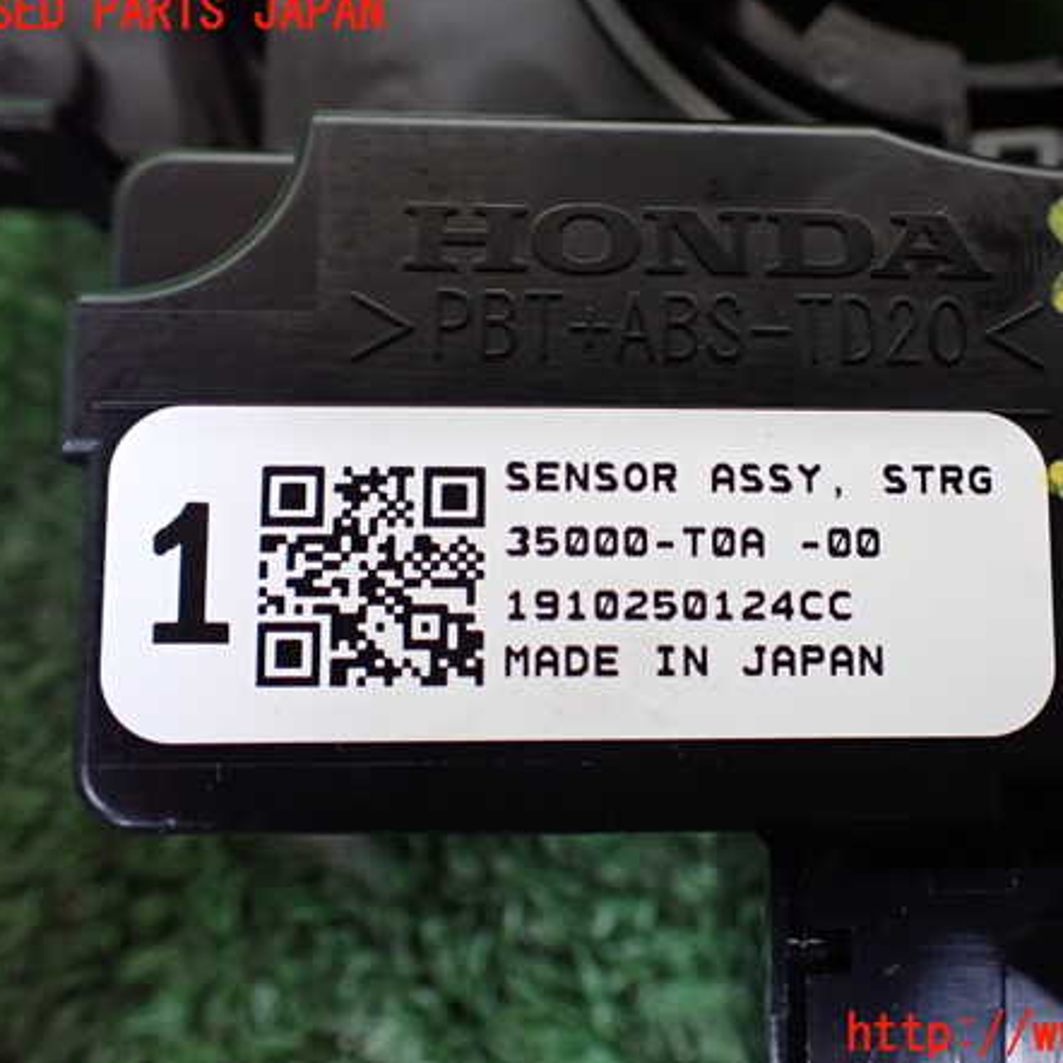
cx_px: 669
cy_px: 524
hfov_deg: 45.6
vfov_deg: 46.0
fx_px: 1251
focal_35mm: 36
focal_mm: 5.4
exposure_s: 1/80
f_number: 2.3
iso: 800
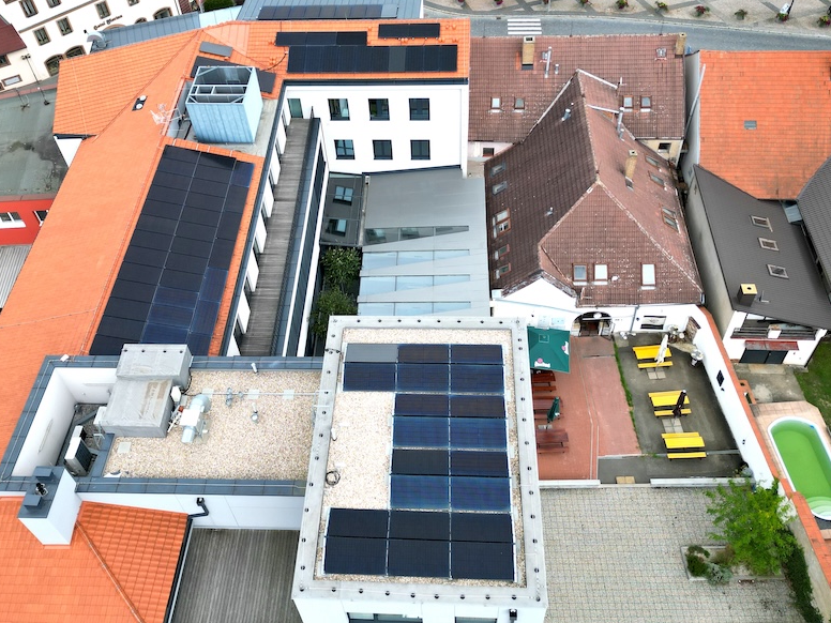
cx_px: 386
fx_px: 792
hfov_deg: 55.3
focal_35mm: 33
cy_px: 239
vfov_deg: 42.7
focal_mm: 6.7
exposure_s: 1/1250
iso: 120
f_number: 1.7
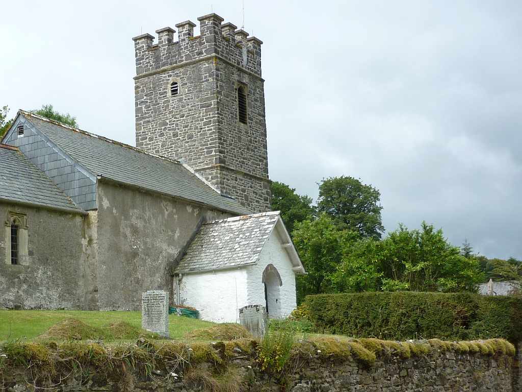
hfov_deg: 55.4
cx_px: 261
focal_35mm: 33
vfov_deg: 42.9
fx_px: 498
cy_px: 196
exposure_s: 1/640
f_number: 2.8
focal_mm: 5.5
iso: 80
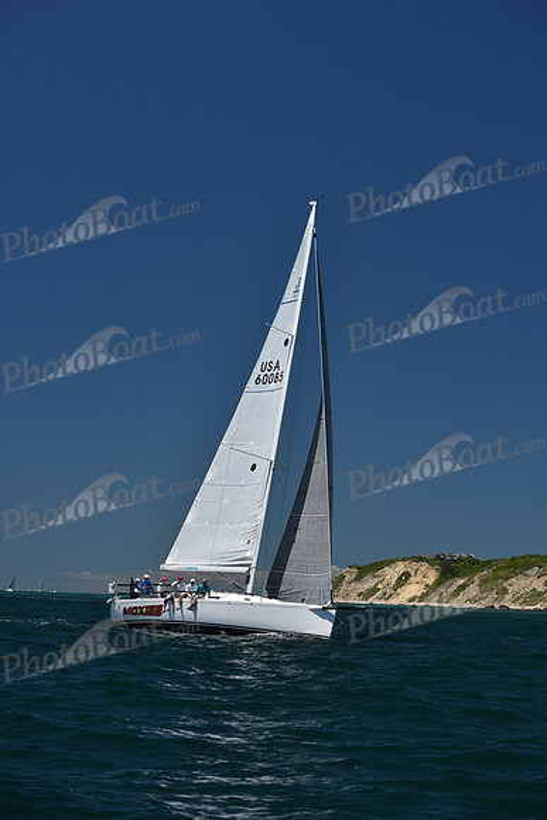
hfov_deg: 16.1
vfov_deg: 23.9
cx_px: 274
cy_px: 410
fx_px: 1936
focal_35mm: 85
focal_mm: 85
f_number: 6.3
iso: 250
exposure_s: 1/800
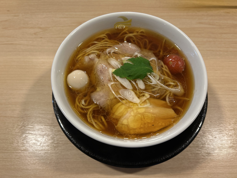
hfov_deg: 67.3
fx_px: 178
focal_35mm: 26
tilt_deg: -62.9
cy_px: 89
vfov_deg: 53.1
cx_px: 118
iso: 125
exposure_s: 1/60
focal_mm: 5.7
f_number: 1.5
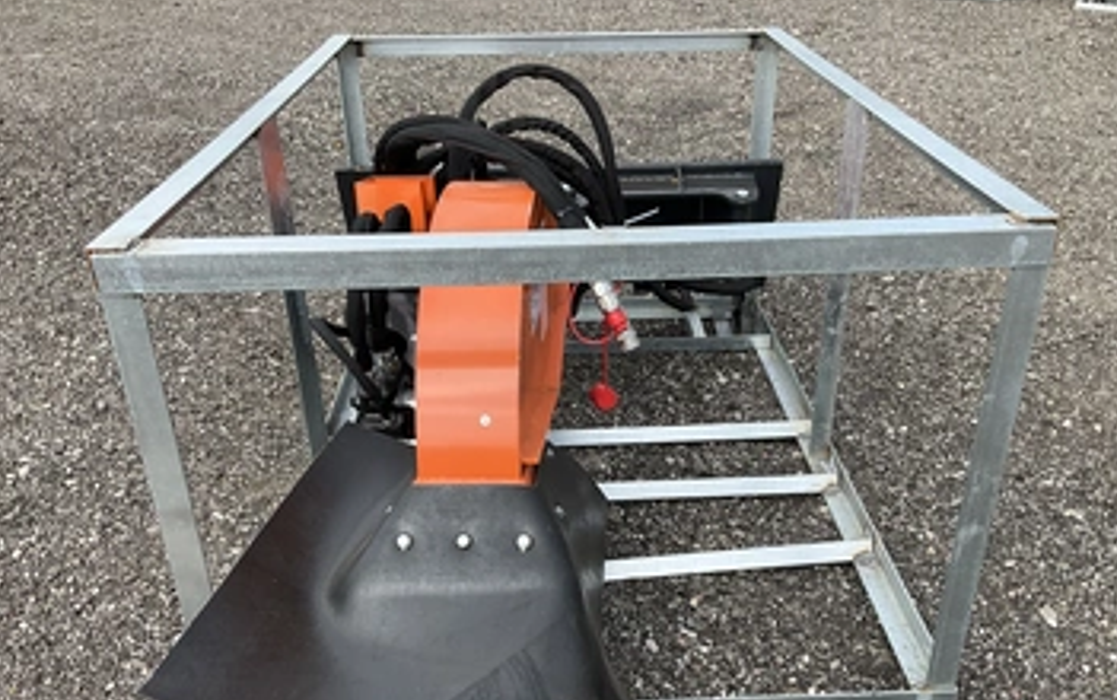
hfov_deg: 55.2
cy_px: 452
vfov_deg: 36.1
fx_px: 1066
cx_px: 601
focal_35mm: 35
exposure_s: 1/709
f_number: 1.8
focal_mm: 3
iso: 25
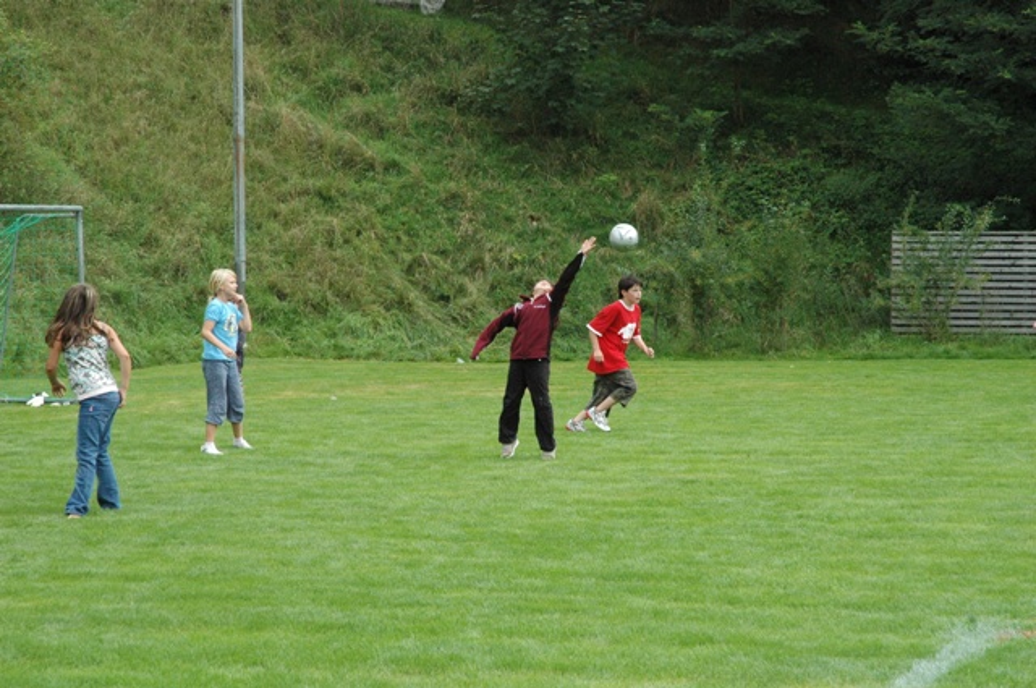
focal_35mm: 105
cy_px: 344
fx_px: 3018
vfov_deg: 13.0
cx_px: 518
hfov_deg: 19.5
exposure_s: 1/500
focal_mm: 70
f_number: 11
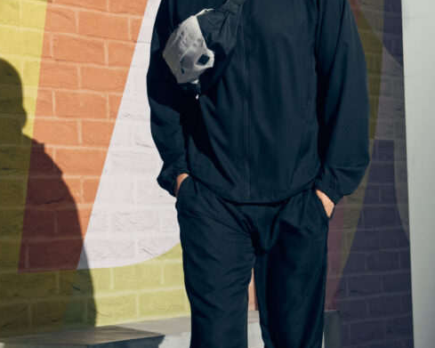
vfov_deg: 12.6
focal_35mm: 122
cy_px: 182
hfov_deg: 15.8
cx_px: 242
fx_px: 1570
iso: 800
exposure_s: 1/160
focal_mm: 62
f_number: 11
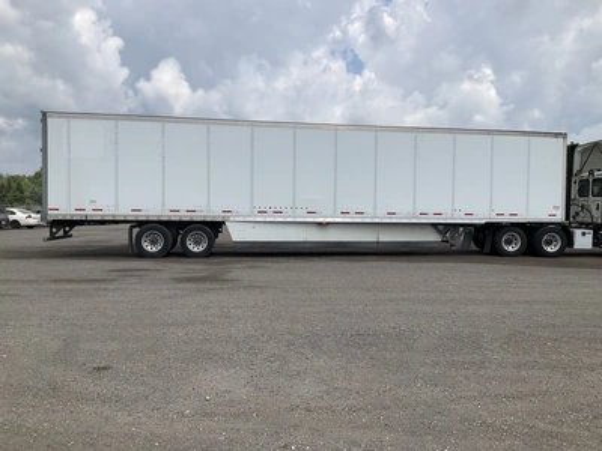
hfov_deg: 61.7
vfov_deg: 48.2
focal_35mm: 29
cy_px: 226
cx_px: 301
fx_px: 504
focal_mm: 3
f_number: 1.8
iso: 25
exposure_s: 1/2801
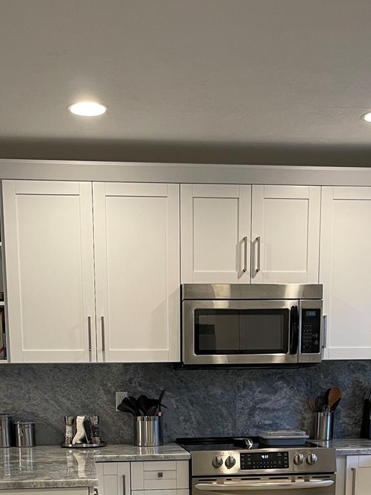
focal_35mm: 52
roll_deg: +0.5
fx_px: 743
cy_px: 487
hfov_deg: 28.0
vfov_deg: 33.8
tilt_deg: -7.6
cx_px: 155
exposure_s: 1/60
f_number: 1.6
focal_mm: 5.1
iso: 100
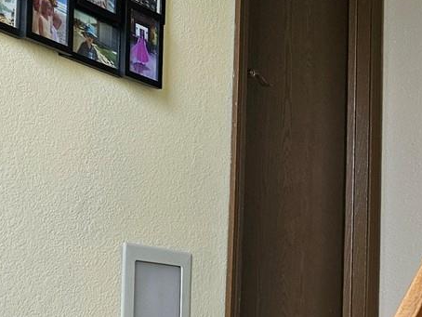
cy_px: 284
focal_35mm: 81
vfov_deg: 18.0
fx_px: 988
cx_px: 589
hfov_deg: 21.2
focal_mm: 5.4
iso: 80
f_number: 1.8
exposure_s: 1/120
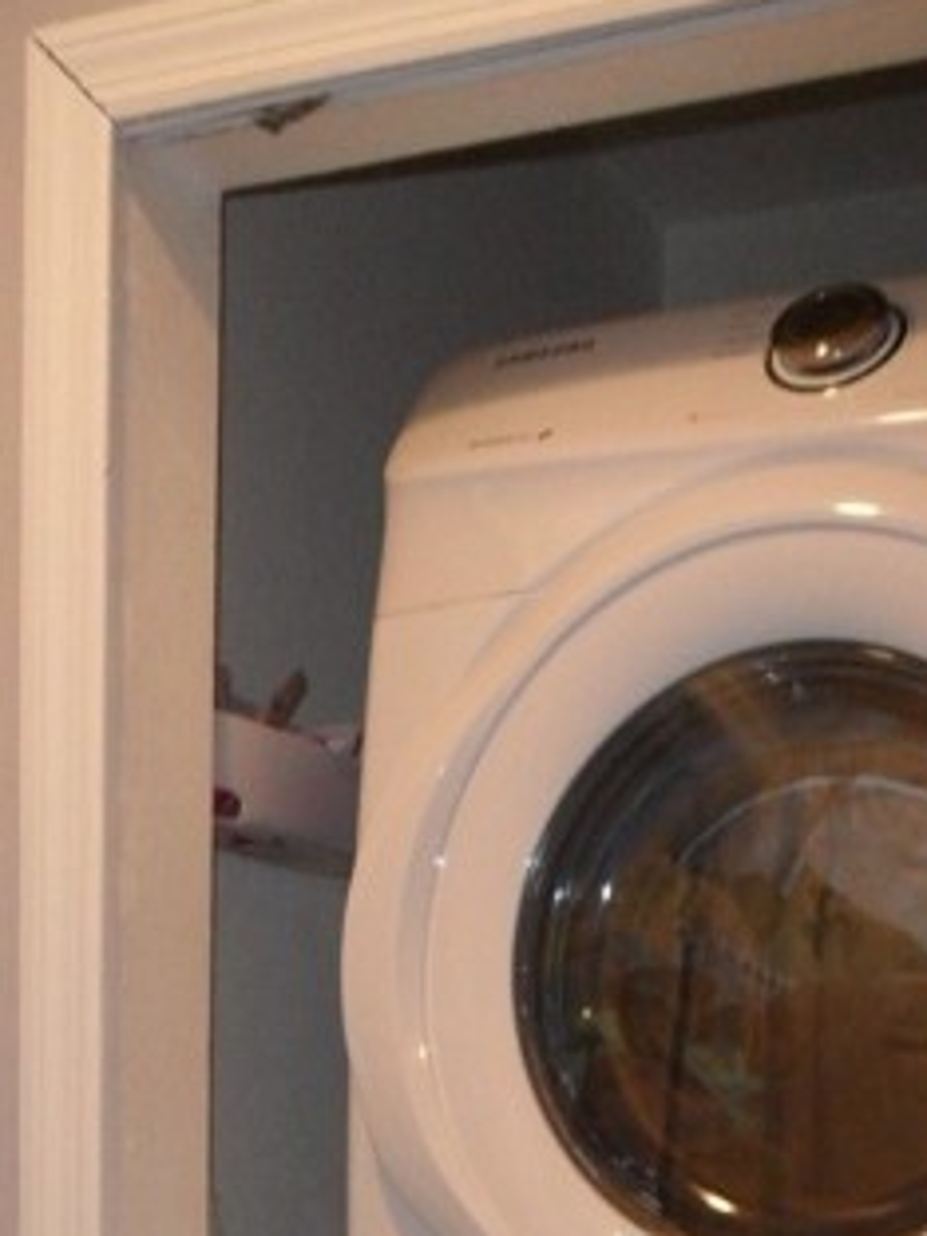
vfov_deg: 28.8
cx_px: 729
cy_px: 1438
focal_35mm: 59
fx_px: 2107
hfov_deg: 24.5
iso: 200
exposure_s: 1/30
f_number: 3.2
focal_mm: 3.9
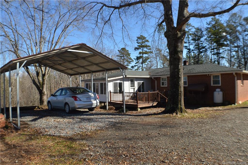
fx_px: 227
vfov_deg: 39.9
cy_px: 82
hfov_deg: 57.3
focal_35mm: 33
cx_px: 124
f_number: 8
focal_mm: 22
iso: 100
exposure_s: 1/250
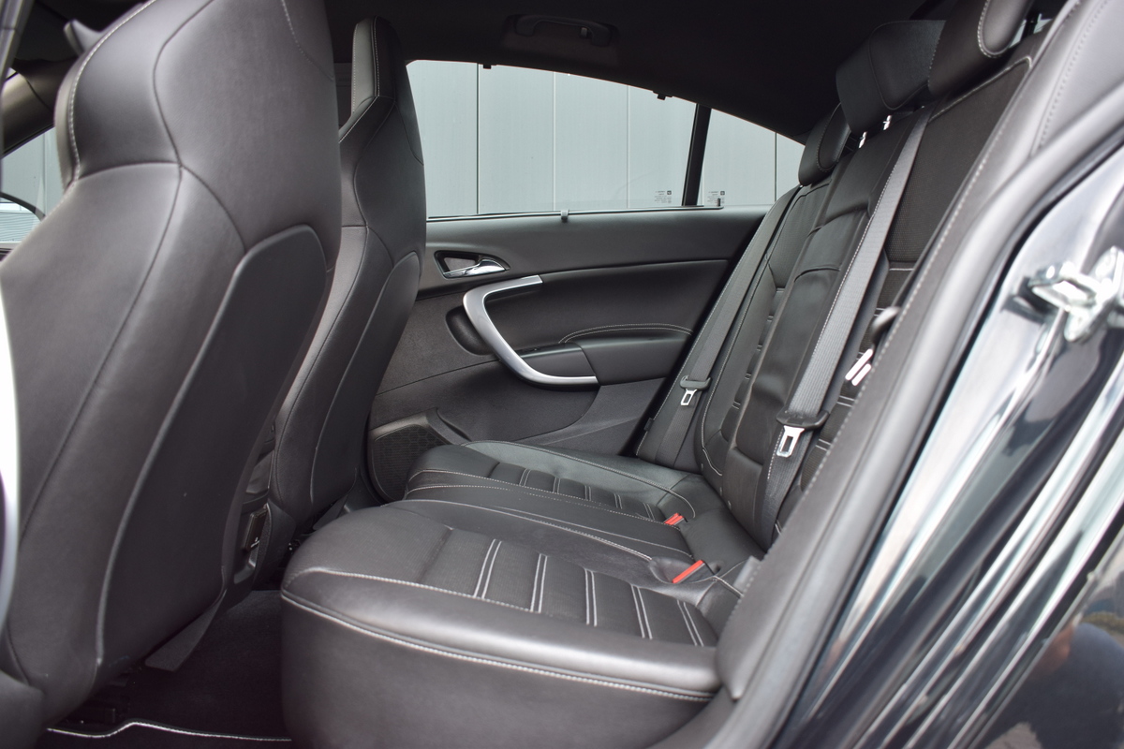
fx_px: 1030
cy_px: 374
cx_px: 562
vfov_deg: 40.0
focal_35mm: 33
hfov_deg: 57.2
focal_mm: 22
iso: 400
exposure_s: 1/60
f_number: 4
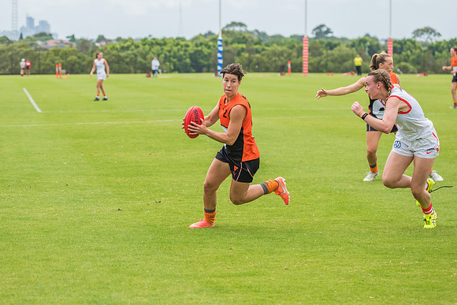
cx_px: 212
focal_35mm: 165
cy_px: 147
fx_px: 2101
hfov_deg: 12.4
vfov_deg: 8.3
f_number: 7.1
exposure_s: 1/1600
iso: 800
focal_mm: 150
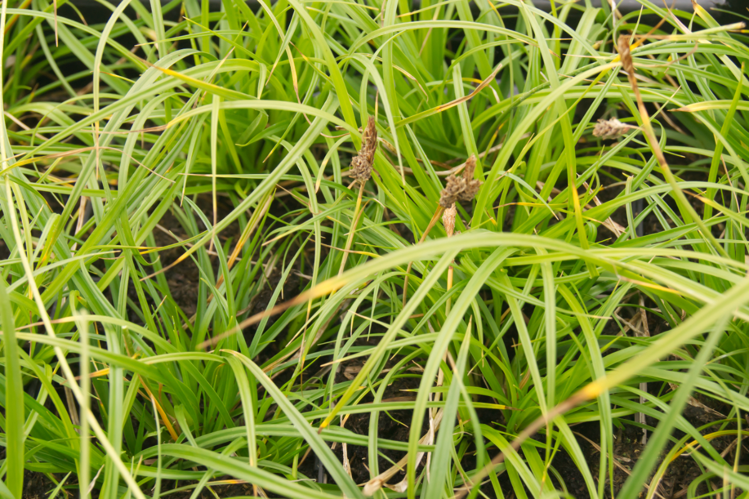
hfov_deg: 24.6
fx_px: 1716
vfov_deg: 16.6
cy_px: 250
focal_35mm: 82
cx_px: 374
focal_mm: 55
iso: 1250
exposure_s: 1/500
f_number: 9
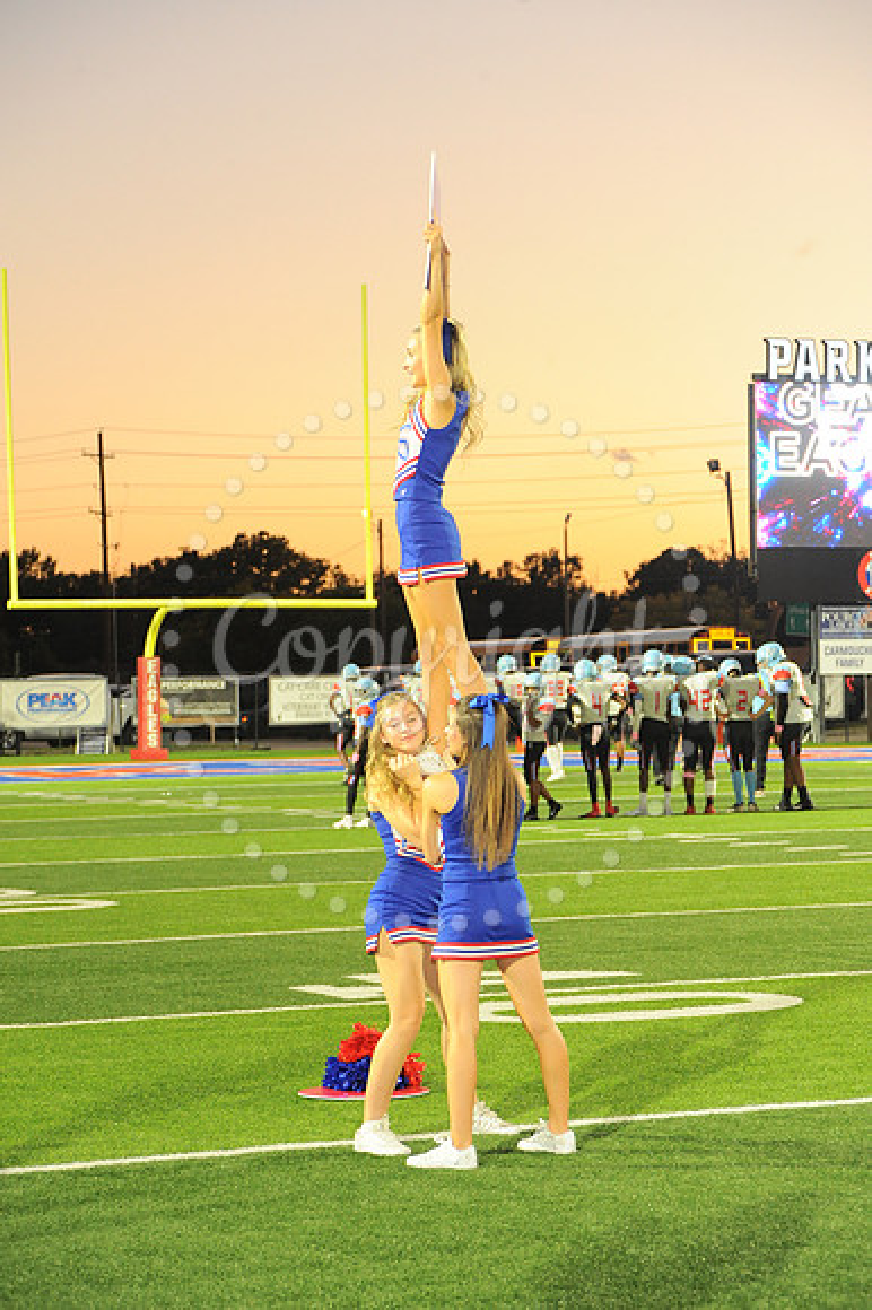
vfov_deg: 20.8
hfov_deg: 13.9
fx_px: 3565
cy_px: 655
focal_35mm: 98
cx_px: 436
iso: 2000
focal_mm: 98
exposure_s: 1/80
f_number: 6.3
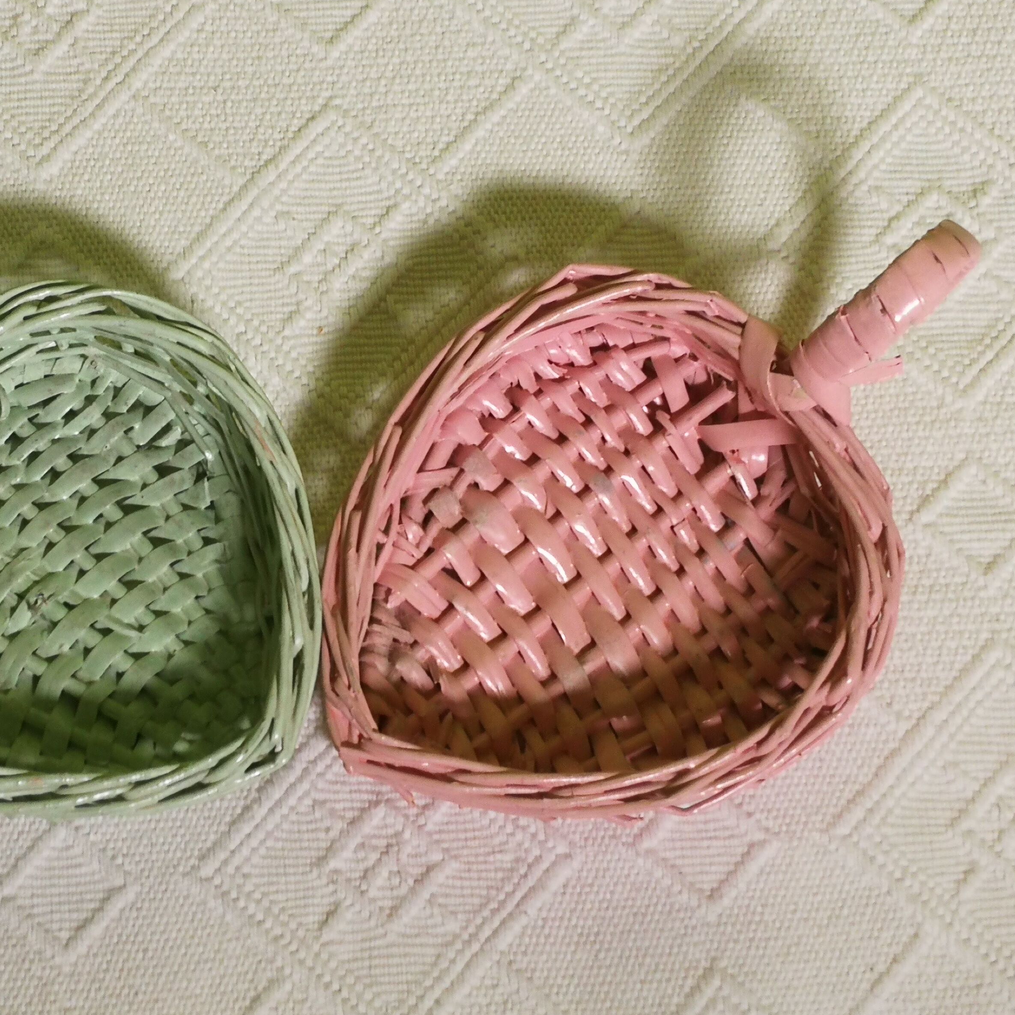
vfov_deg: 23.4
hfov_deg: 23.1
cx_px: 219
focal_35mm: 74
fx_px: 2455
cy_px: 482
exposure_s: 1/33.3
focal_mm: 3.95
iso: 160
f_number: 2.2
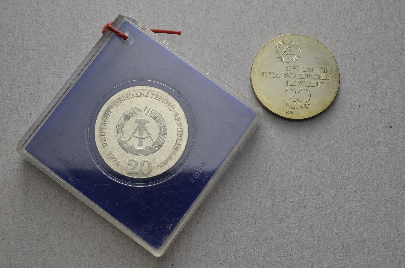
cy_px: 134
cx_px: 202
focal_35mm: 48
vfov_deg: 28.0
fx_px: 539
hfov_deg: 41.2
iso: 400
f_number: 14
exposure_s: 1/250
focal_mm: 32
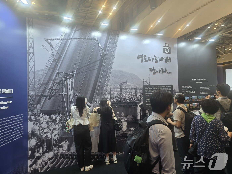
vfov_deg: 58.9
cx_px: 116
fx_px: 154
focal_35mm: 23
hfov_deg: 73.9
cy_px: 87
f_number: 1.7
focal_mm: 6.3
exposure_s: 1/60
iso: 32
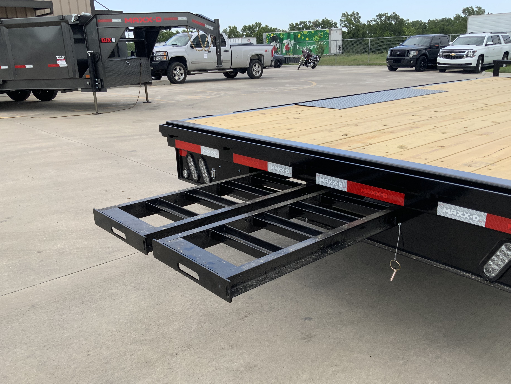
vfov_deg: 44.1
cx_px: 259
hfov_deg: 56.8
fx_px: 472
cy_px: 210
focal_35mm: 32
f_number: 1.8
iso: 16
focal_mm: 3
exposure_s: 1/613
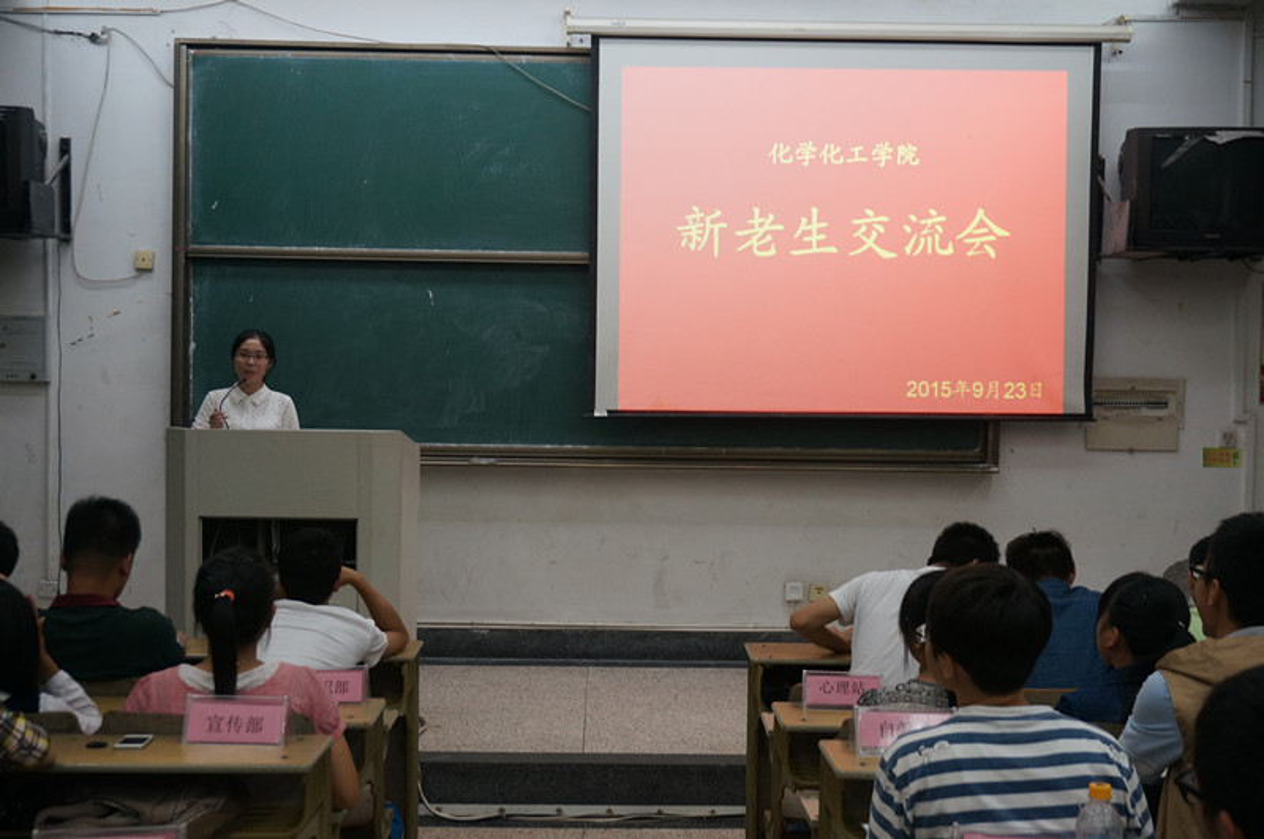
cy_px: 420
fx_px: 1578
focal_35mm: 45
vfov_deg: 29.8
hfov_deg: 43.7
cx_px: 632
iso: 640
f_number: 5
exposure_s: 1/60
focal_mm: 30
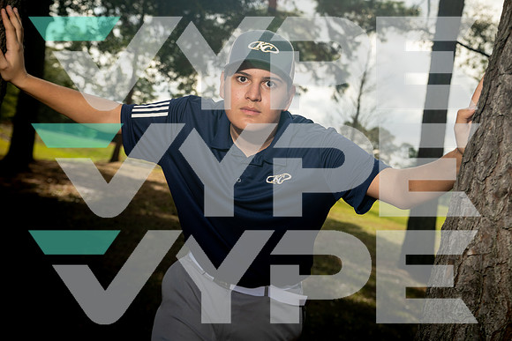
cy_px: 170
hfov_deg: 44.5
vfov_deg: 30.5
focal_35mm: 44
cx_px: 256
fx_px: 626
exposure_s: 1/250
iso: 160
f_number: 4.5
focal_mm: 44
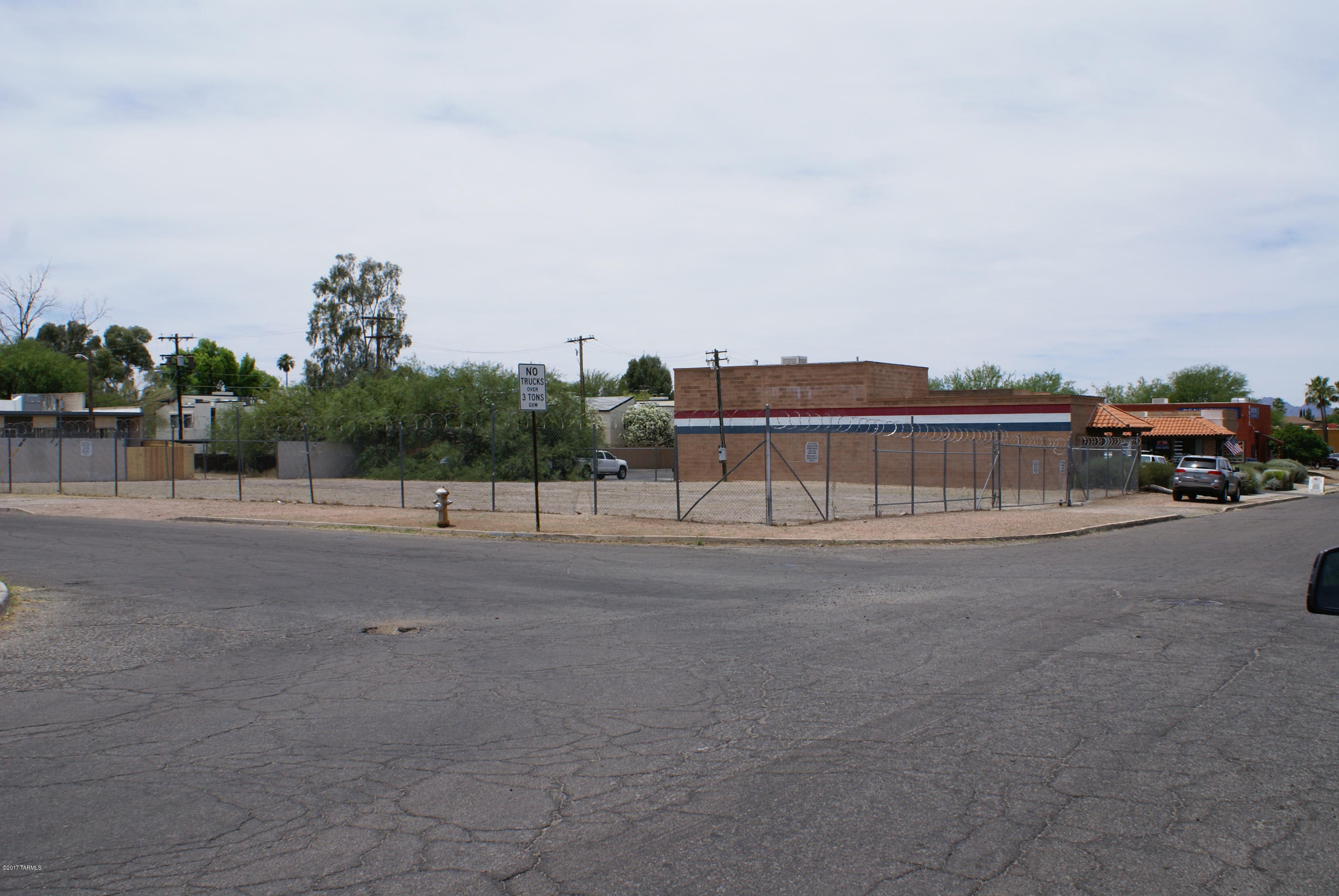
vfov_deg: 40.1
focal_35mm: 33
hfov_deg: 57.2
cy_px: 448
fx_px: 1229
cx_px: 670
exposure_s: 1/400
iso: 100
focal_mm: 22
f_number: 10
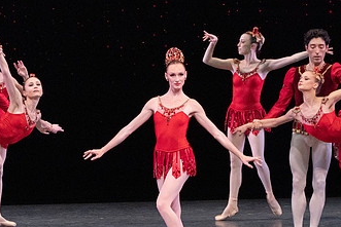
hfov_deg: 4.1
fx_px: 4776
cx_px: 162
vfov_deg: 2.7
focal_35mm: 504
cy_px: 132
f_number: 11
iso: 16000
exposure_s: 1/500
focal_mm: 288
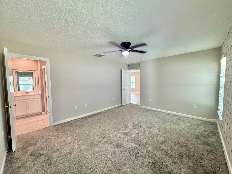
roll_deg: +0.5
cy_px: 87
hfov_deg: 102.1
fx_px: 94
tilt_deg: -3.3
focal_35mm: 14
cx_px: 116
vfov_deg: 85.7
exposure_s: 1/60
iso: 400
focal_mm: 2.22
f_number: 2.2
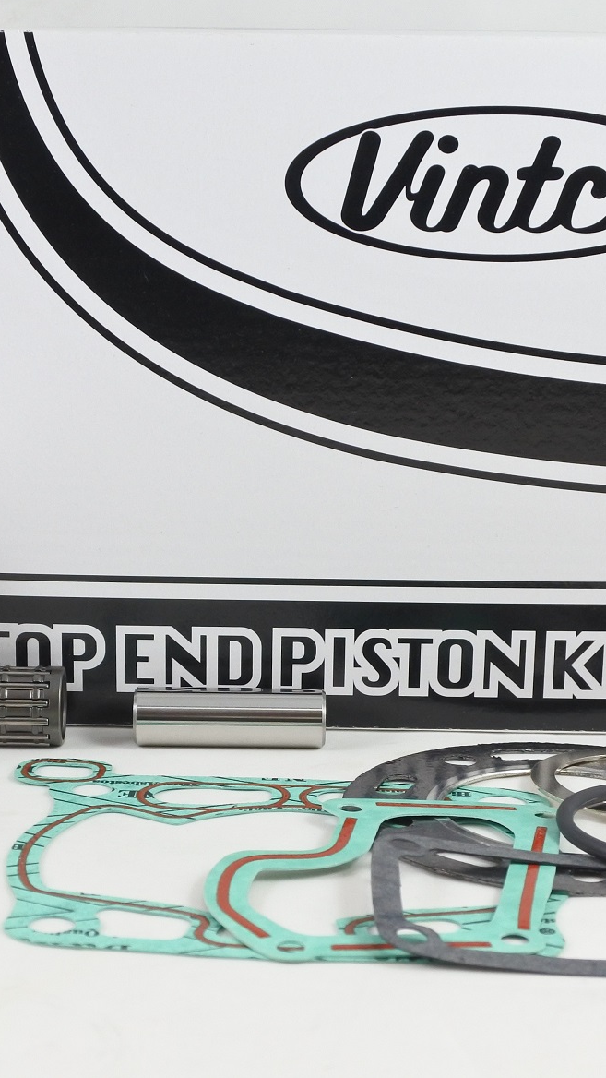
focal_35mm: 60
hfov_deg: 19.9
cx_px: 166
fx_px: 1714
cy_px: 539
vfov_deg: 34.9
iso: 560
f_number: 4
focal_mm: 14.3
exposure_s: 1/125
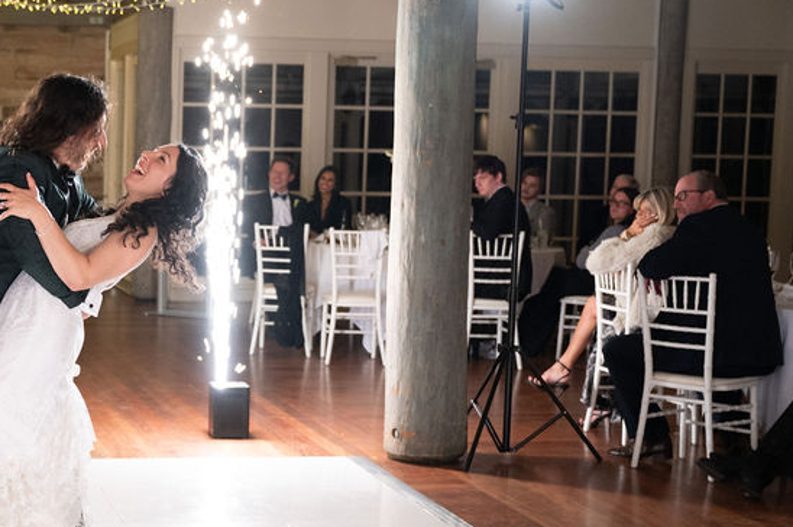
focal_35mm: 71
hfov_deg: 27.4
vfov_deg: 19.1
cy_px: 312
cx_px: 68
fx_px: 1562
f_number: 2.8
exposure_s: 1/200
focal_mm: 38
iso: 3200
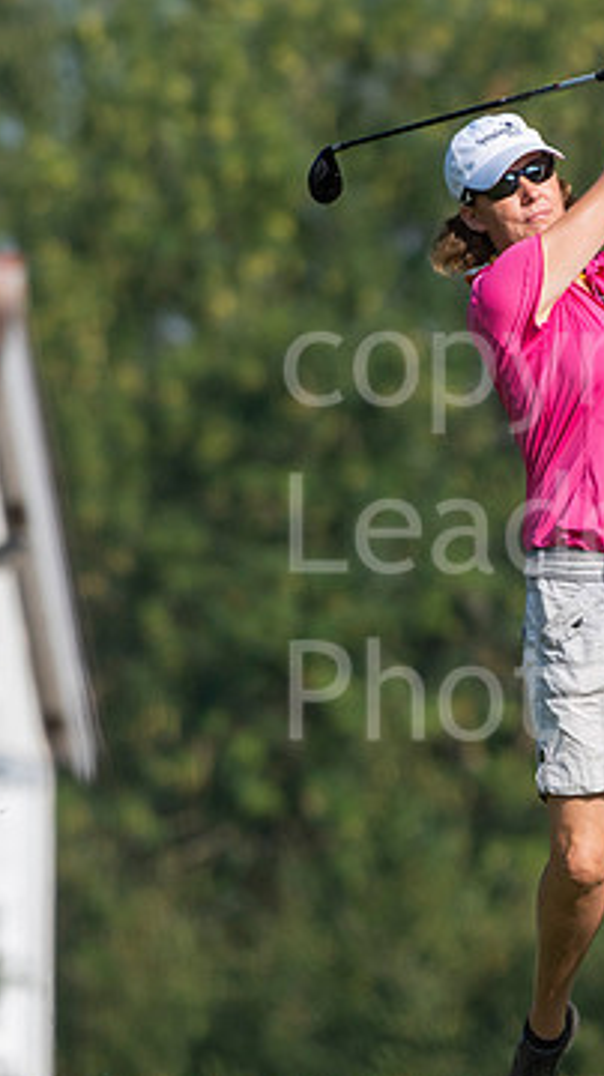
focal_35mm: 811
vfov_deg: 2.7
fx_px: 23134
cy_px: 551
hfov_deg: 1.5
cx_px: 676
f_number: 5.6
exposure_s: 1/2000
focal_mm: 320
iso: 400
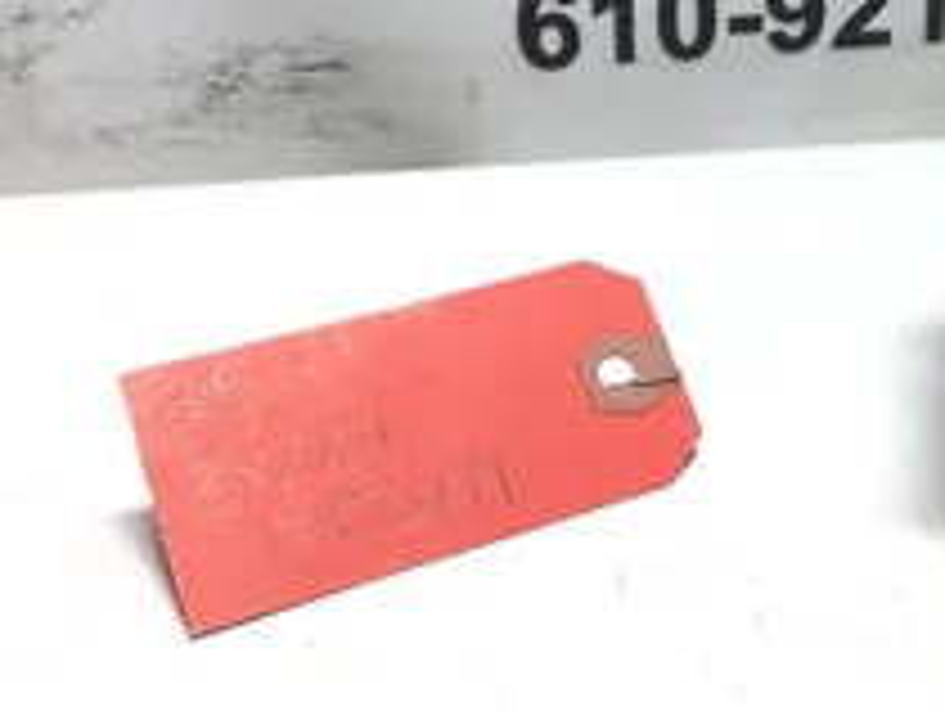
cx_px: 747
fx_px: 1613
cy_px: 207
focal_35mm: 59
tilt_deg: -23.8
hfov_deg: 31.9
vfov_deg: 24.7
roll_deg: -0.1
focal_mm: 3.3
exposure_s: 1/120
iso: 25
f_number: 2.4
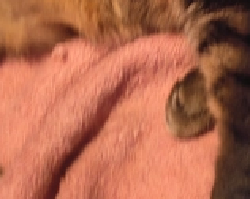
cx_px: 288
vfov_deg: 13.4
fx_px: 791
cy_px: -115
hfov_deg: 17.3
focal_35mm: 107
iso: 4000
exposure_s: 1/20
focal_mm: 6.12
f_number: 1.9
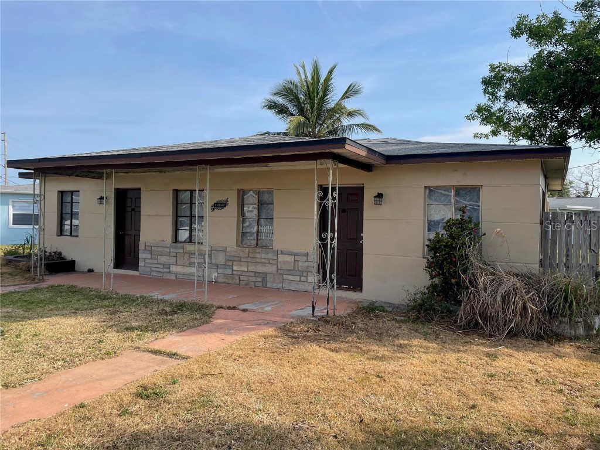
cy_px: 225
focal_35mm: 26
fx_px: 451
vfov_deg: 53.1
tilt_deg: -0.5
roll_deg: -0.7
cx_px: 300
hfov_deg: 67.3
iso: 32
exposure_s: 1/2451
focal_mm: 4.2
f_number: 1.6
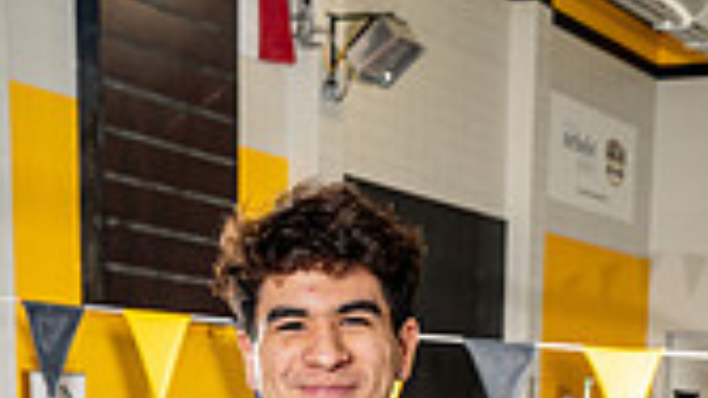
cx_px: 352
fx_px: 2178
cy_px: 940
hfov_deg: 18.5
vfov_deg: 9.4
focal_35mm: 116
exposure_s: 1/200
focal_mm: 41
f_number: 7.1
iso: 500
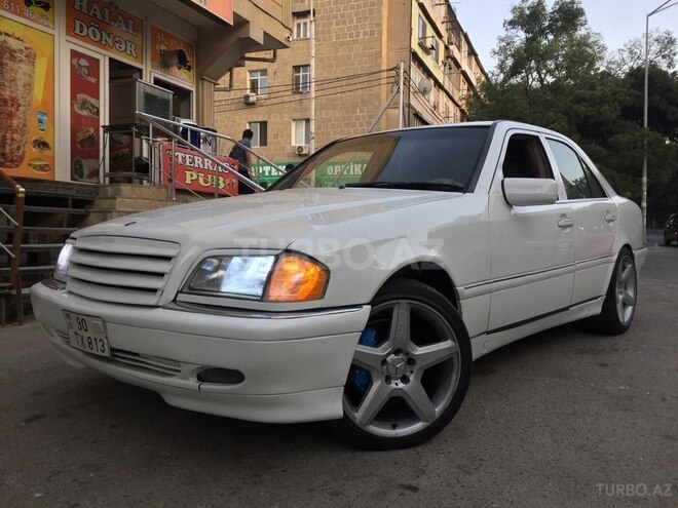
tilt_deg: -2.6
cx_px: 339
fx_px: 568
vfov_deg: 48.2
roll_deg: -2.3
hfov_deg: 61.7
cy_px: 254
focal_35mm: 29
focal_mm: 4.15
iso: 40
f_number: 2.2
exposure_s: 1/100
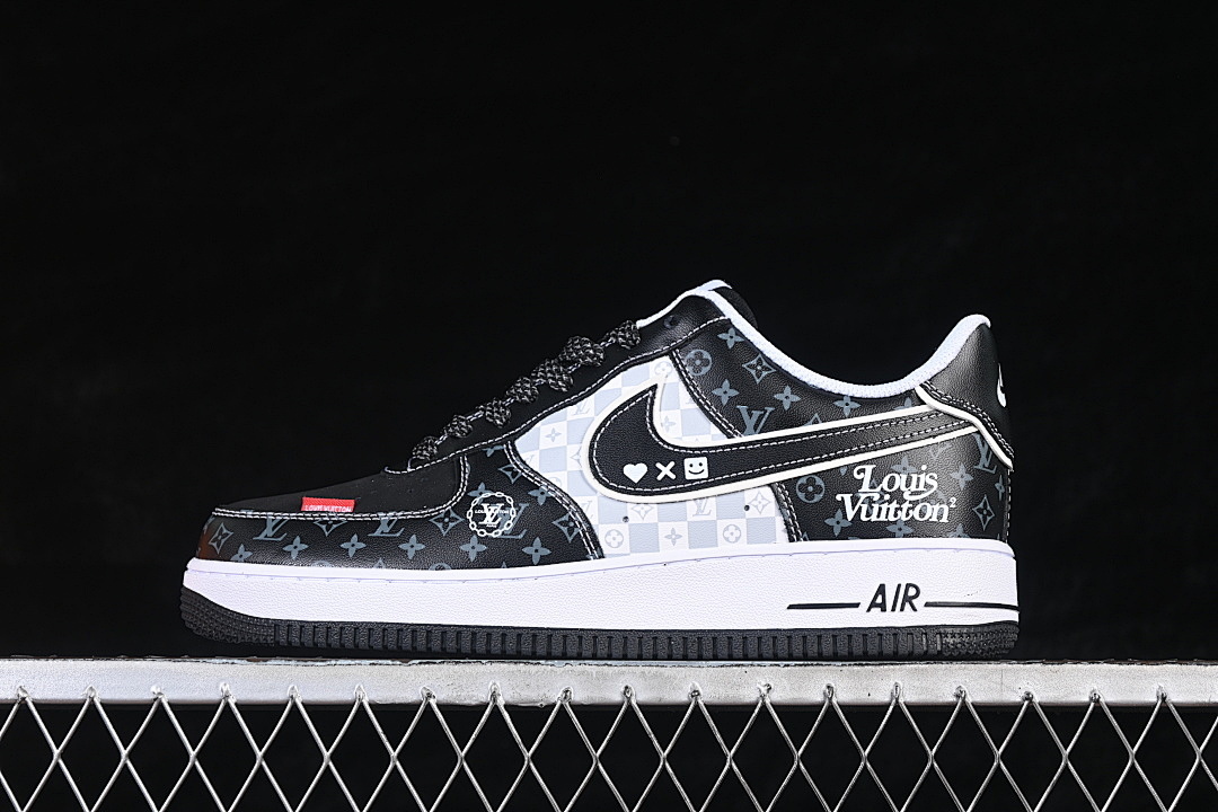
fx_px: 2537
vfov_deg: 18.2
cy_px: 406
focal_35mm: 75
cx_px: 609
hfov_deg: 27.0
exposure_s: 1/60
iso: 160
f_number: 6.3
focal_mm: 50
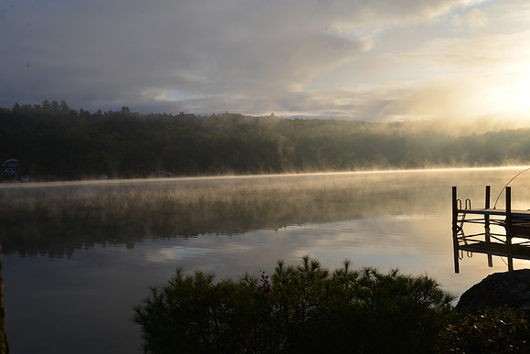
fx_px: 530
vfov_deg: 36.9
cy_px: 177
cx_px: 265
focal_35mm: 36
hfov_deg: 53.1
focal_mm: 36
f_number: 9
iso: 100
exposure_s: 1/320
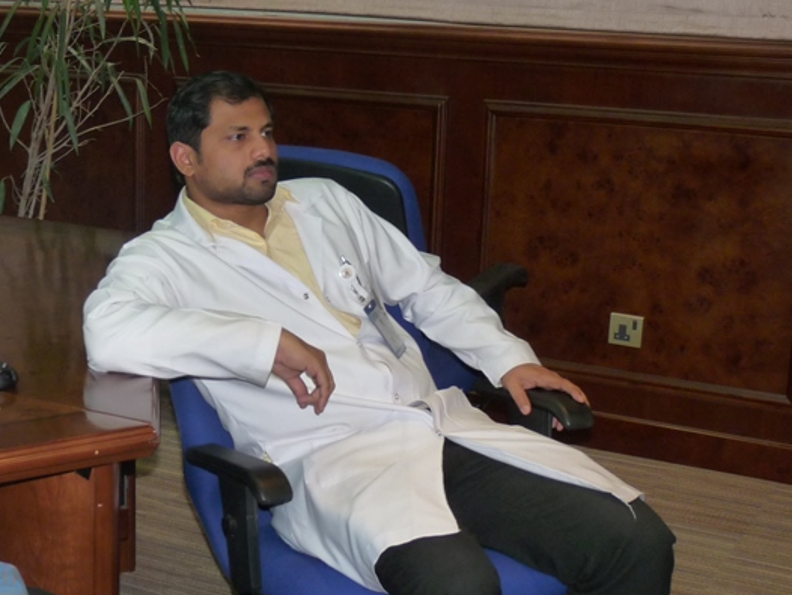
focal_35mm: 72
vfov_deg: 20.5
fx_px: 1648
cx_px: 93
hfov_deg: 26.2
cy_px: 270
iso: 200
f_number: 3
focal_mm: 6.6
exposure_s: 1/60
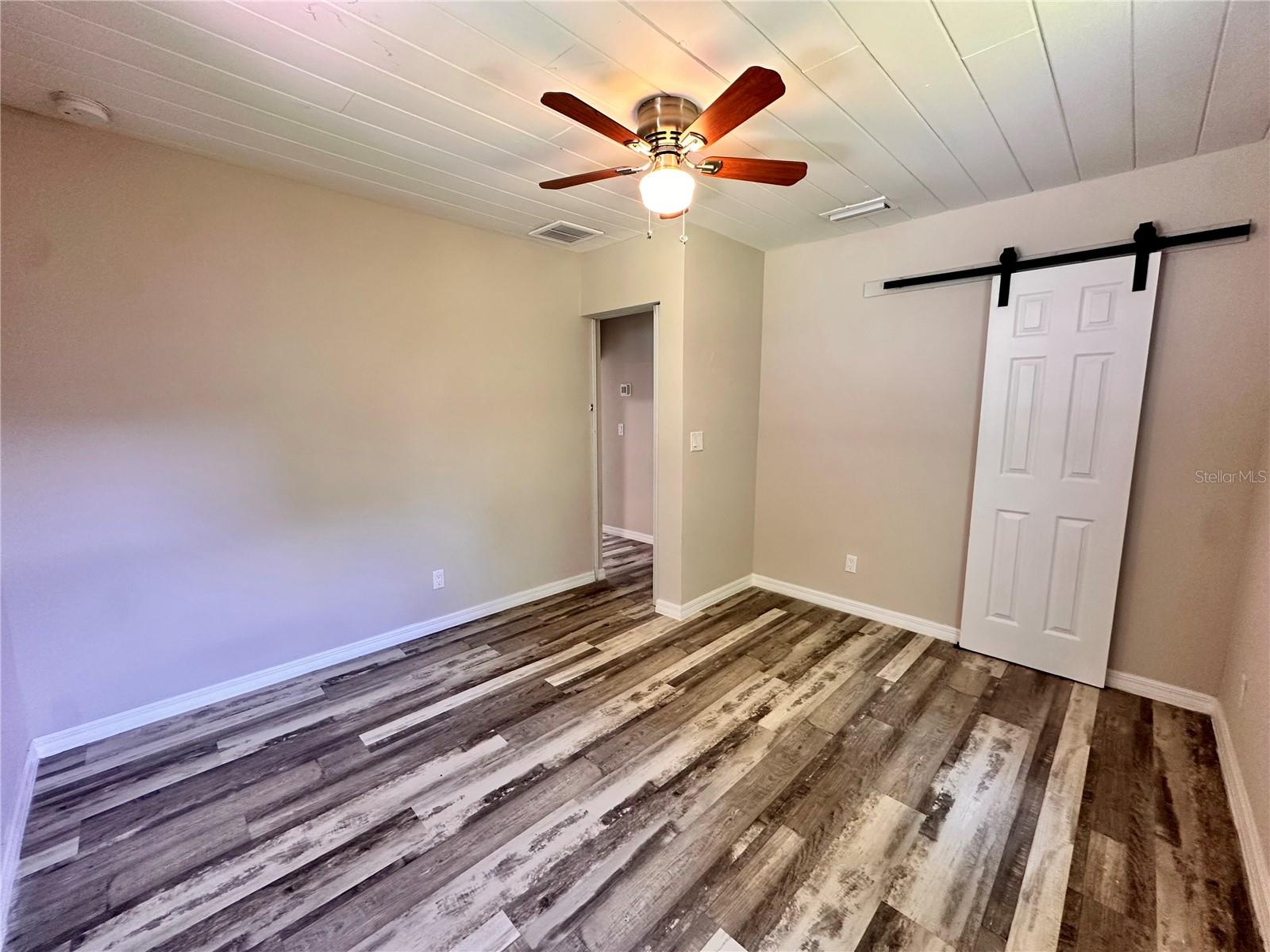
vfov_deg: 85.7
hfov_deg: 102.1
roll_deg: +0.0
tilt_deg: -7.8
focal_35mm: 14
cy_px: 476
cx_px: 635
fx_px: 514
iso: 200
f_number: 2.2
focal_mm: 2.22
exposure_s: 1/60
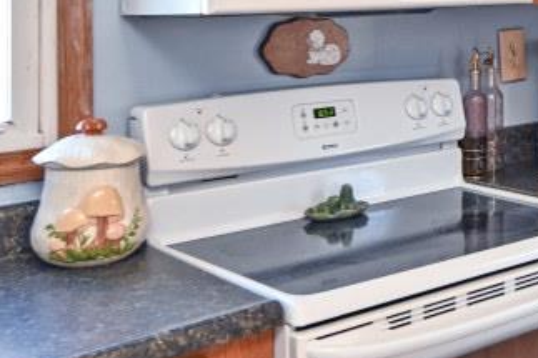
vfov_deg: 20.0
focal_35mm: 65
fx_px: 971
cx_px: 676
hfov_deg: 26.8
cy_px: -37
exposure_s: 1/60
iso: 800
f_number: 4
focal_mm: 14
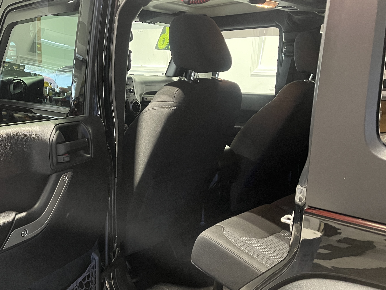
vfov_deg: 37.7
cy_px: 160
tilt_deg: -11.3
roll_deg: -1.4
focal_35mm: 38
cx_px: 127
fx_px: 424
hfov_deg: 48.1
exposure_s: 1/40
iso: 500
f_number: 1.6
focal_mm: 5.1
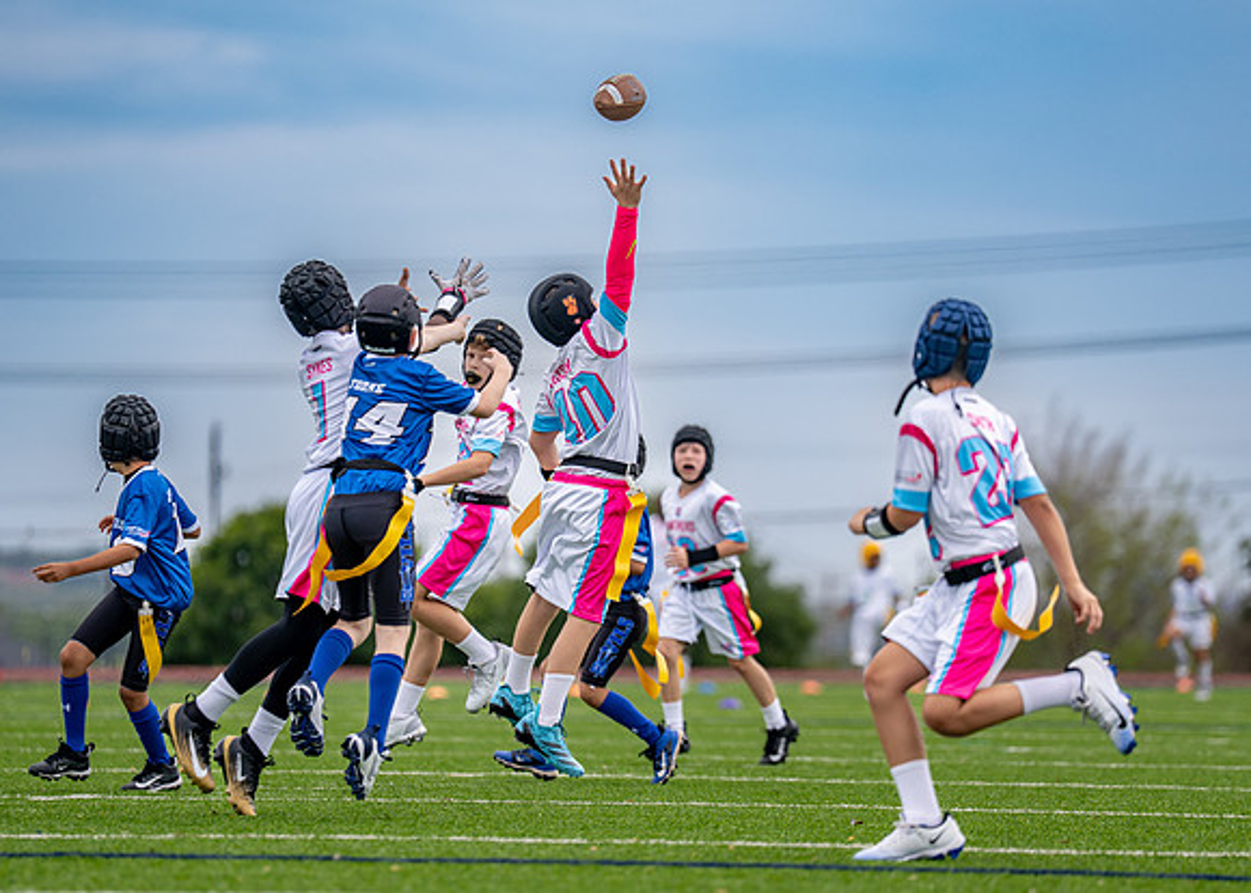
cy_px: 440
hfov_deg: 8.2
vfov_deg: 5.8
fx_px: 8769
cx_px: 744
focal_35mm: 247
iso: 125
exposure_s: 1/2000
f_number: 2.8
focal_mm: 180
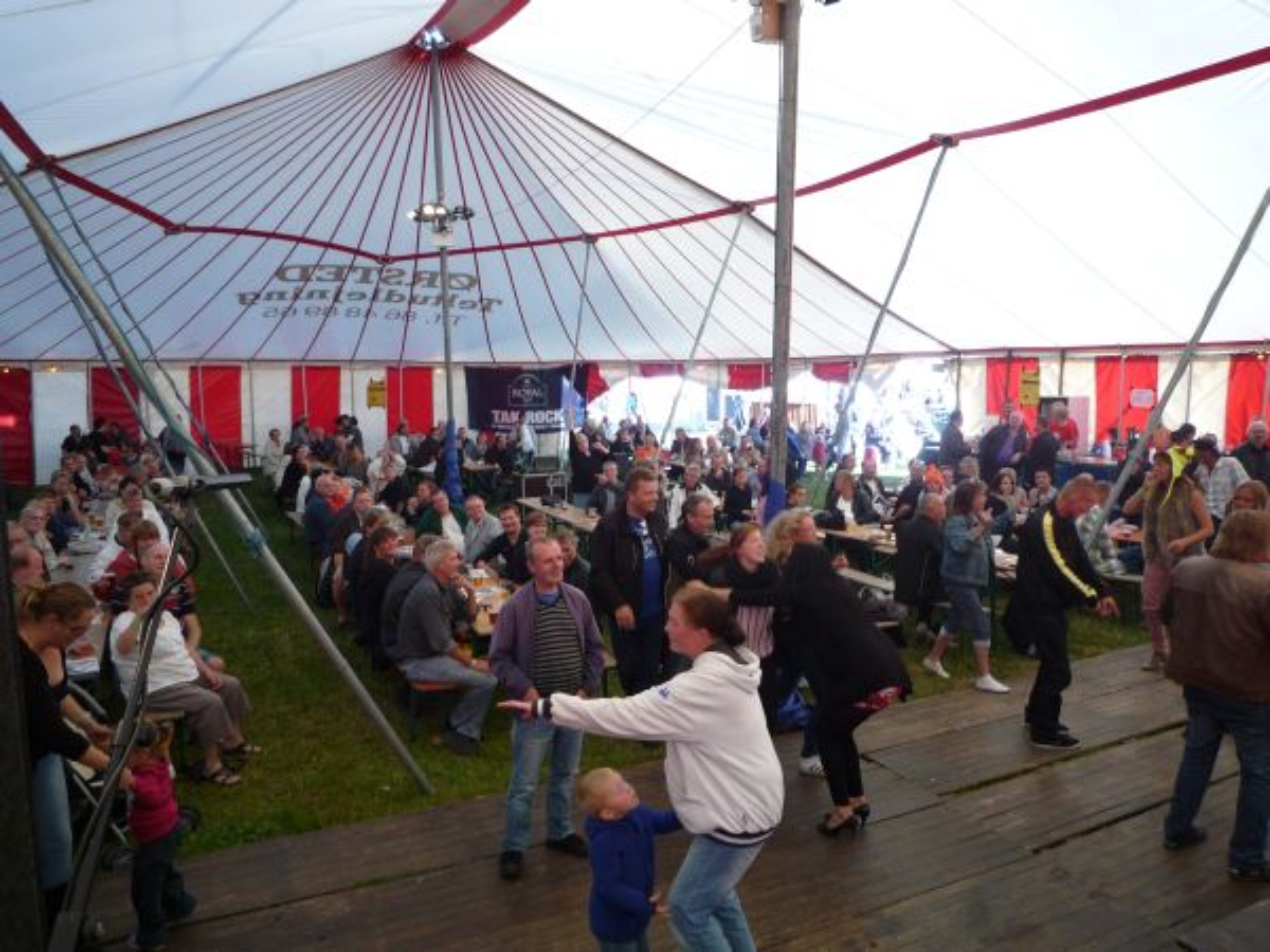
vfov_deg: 54.9
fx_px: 917
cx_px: 635
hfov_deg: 69.4
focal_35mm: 25
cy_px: 476
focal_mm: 4.4
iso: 100
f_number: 2.8
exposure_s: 1/60
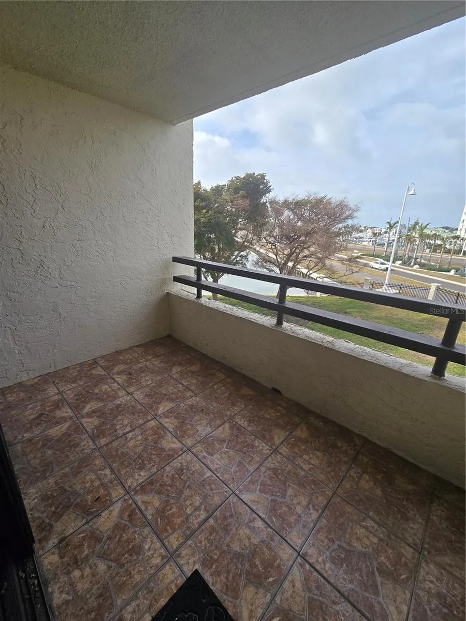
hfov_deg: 89.9
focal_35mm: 13
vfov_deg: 106.2
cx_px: 233
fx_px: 233
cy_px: 310
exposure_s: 1/1170
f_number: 2.2
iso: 50
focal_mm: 2.2
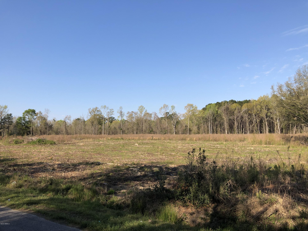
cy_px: 116
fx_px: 249
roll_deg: +0.0
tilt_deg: +5.3
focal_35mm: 28
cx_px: 154
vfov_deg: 49.7
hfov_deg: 63.4
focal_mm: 3.99
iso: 20
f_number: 1.8
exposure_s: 1/1715
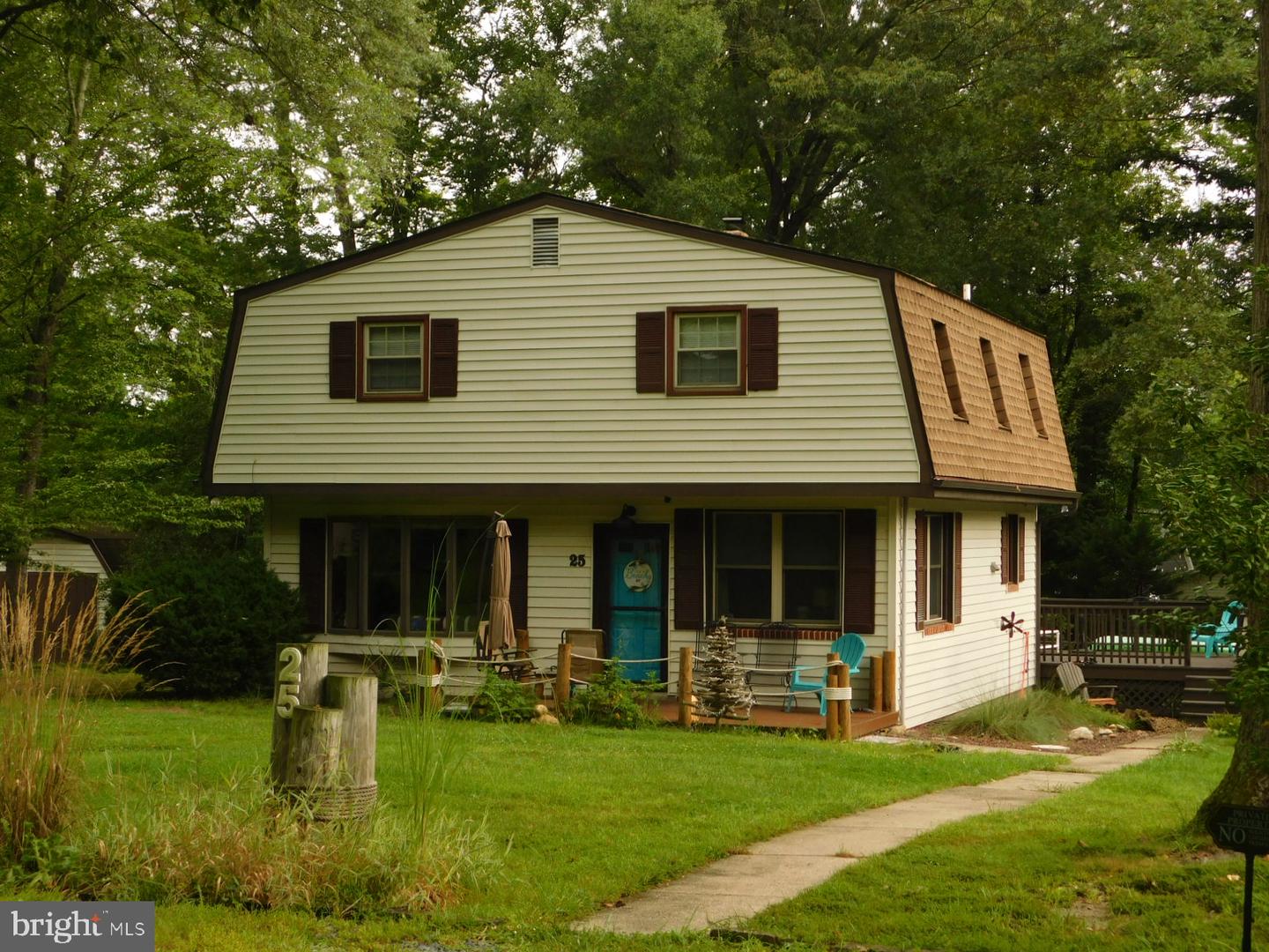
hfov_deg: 32.7
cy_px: 476
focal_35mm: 59
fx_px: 2163
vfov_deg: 24.8
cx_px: 634
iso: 125
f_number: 4
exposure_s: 1/250
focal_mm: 10.4
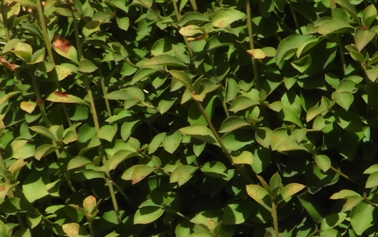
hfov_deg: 11.0
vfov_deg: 7.2
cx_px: 630
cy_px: 317
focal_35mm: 180
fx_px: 1855
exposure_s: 1/250
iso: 100
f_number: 7.6
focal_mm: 6.3
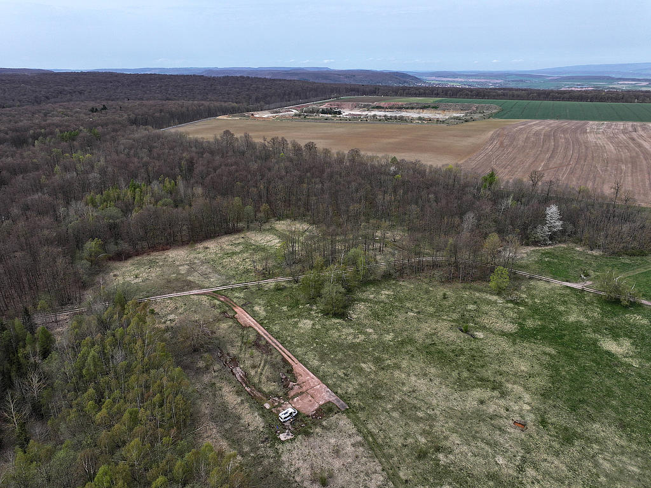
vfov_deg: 56.8
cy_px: 244
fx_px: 451
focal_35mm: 24
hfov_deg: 71.6
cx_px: 326
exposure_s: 1/2000
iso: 140
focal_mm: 12.29
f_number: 2.8
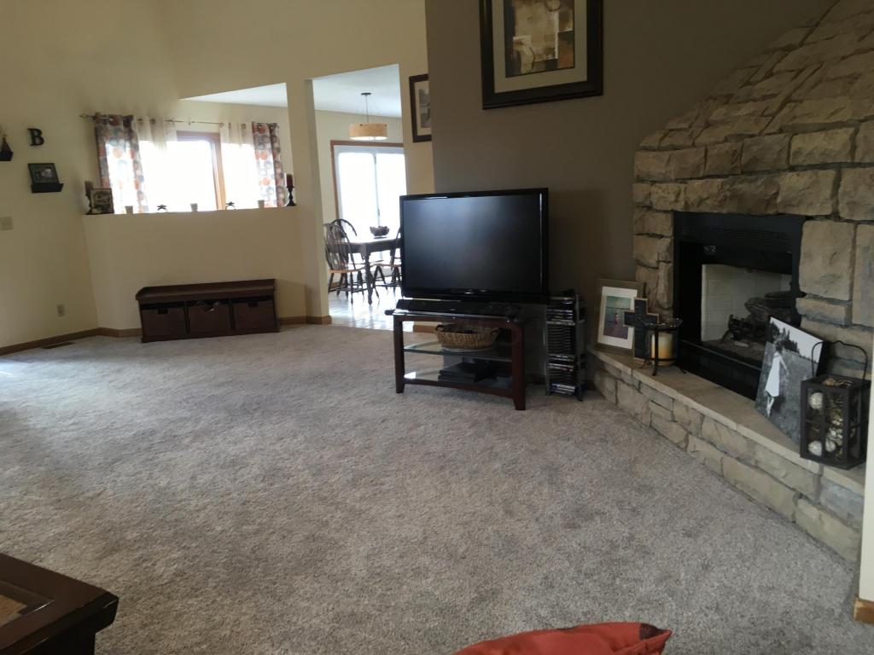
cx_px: 437
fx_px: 732
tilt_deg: -10.4
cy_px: 328
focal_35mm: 29
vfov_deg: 48.2
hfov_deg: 61.7
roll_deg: +3.1
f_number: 2.2
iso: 64
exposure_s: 1/30
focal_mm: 4.15
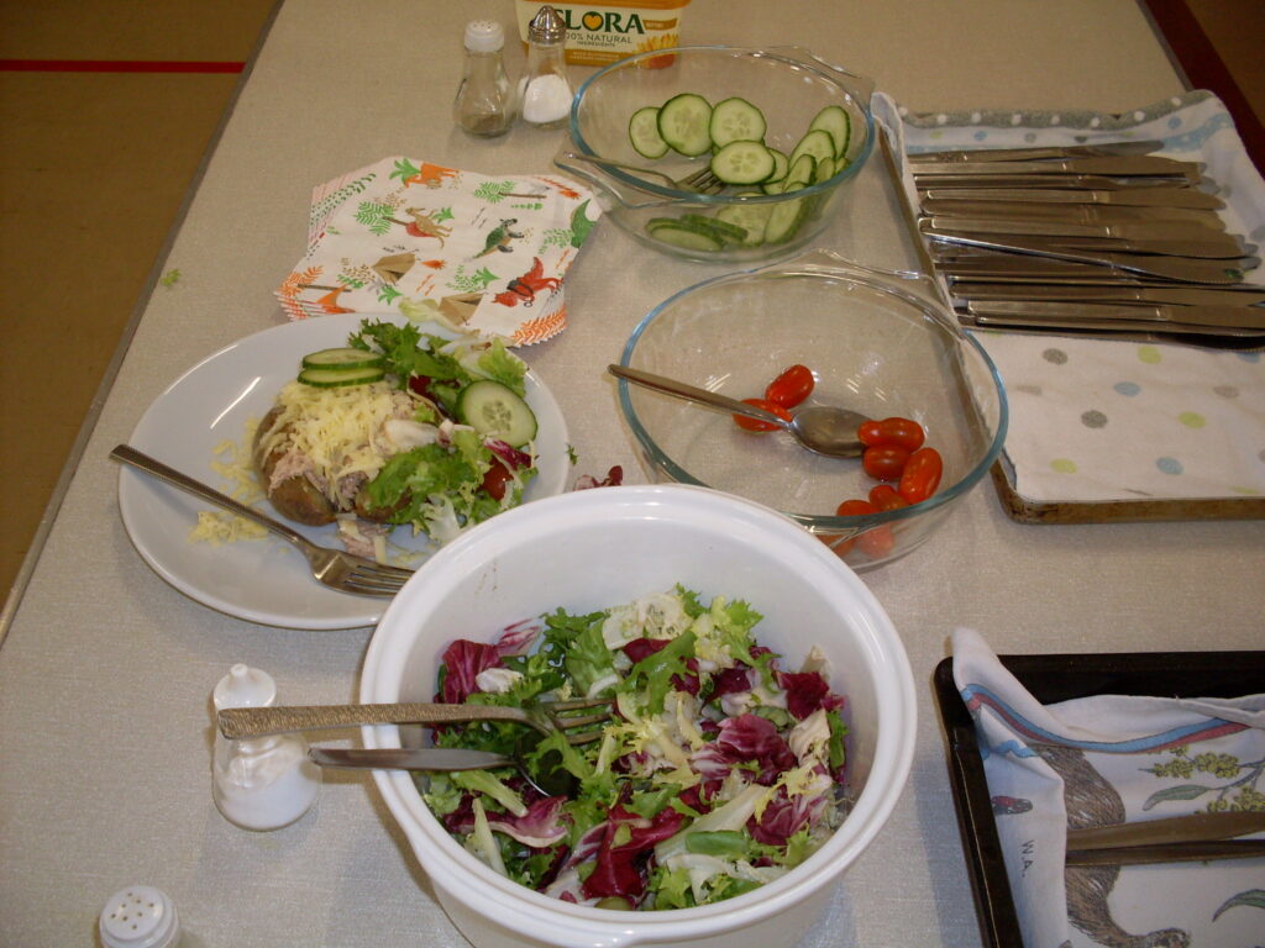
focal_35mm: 38
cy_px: 474
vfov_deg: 37.7
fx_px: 1389
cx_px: 632
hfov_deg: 49.0
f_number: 2.8
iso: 100
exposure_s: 1/45
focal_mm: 6.3
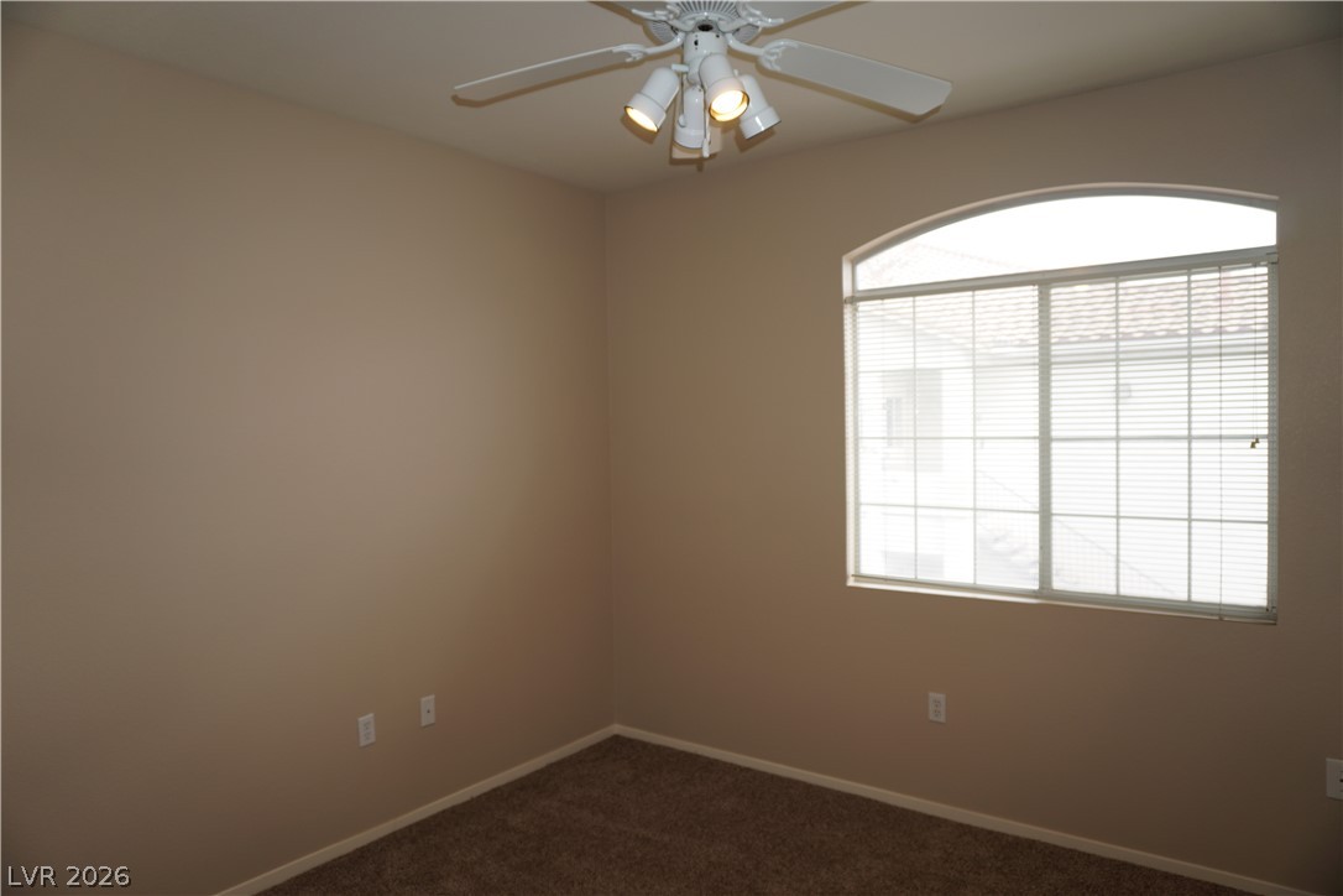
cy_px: 448
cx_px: 672
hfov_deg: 73.7
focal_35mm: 24
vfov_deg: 53.1
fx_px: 895
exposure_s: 1/60
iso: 100
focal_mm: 16
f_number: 4
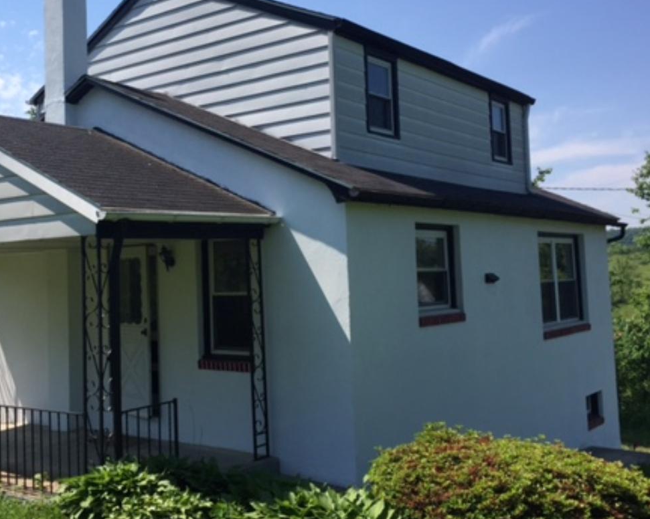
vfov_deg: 35.6
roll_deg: +1.6
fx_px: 808
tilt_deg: +3.9
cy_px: 240
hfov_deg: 43.4
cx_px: 233
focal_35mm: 42
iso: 32
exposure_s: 1/1980
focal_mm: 4.15
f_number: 2.2
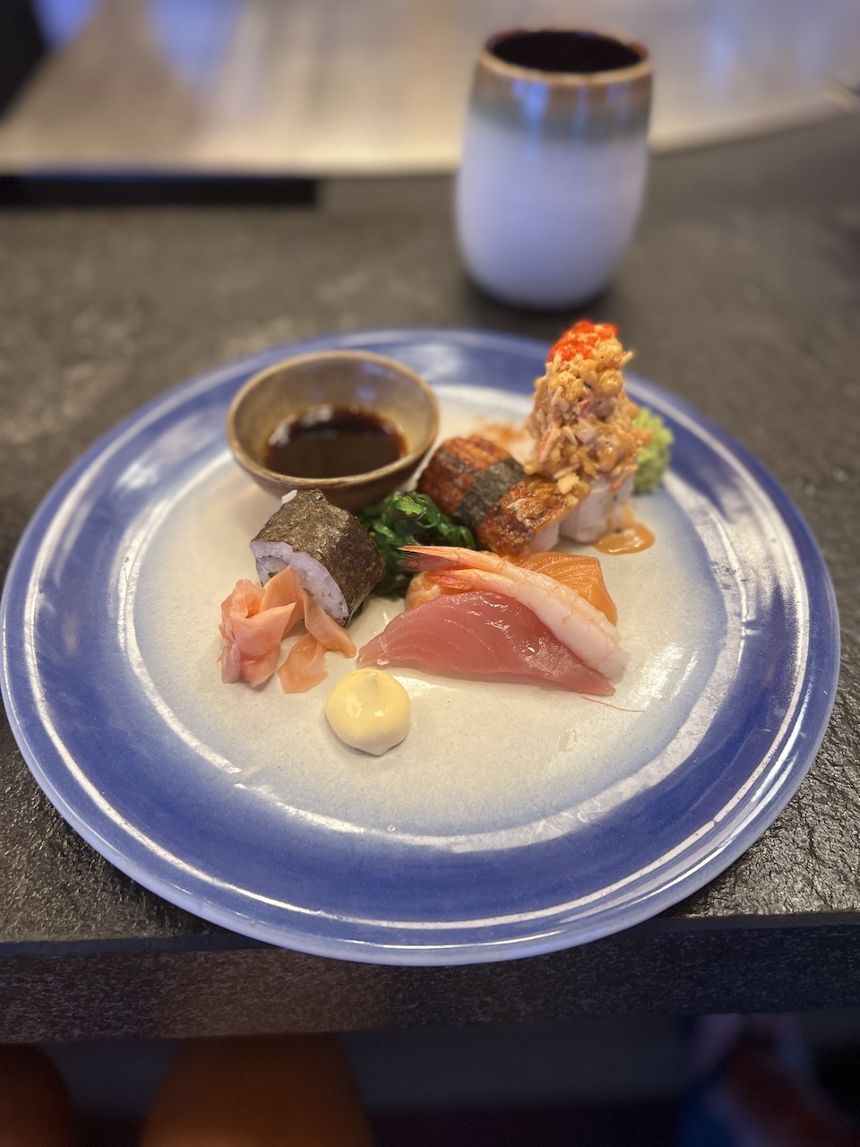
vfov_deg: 67.3
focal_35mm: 26
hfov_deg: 53.1
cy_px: 574
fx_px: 861
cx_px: 430
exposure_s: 1/50
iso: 160
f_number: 1.5
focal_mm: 5.7
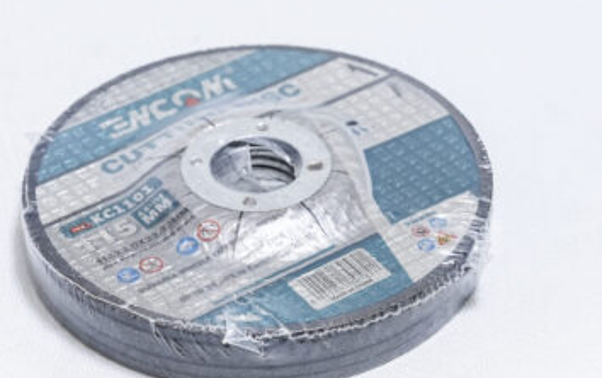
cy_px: 198
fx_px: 2316
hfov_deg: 14.8
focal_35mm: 141
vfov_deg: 9.3
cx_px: 269
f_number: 9
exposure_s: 1/200
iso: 3200
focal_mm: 70
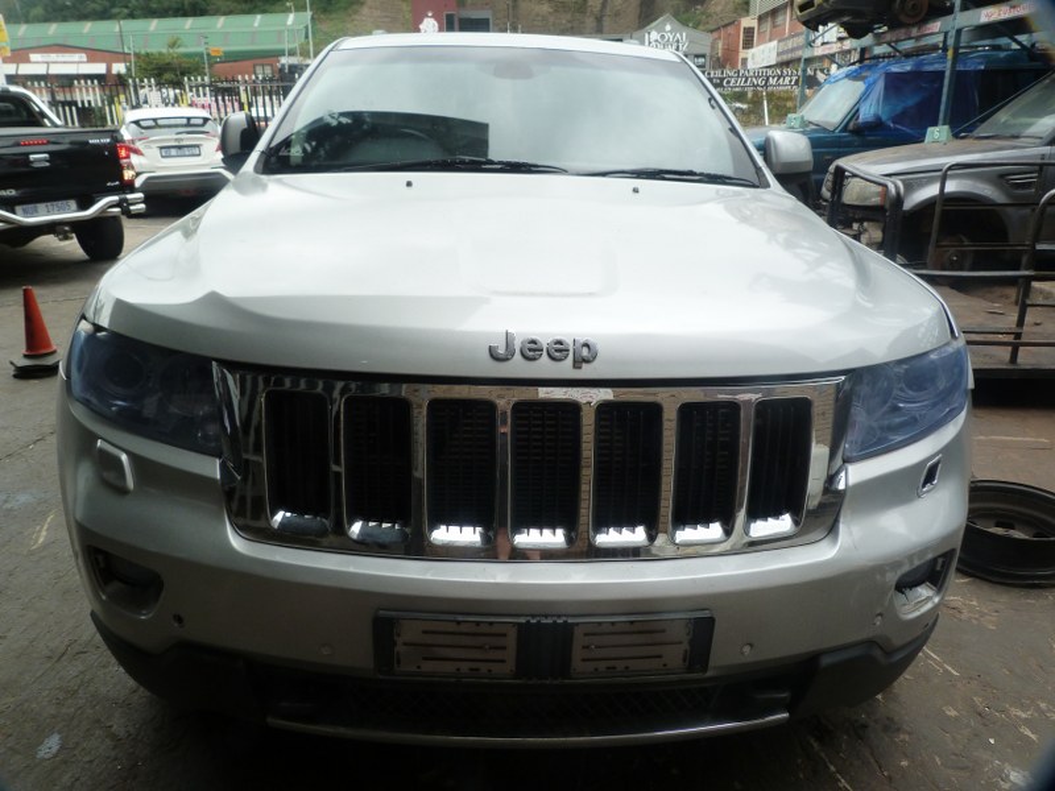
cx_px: 528
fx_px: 762
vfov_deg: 54.9
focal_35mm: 25
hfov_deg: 69.4
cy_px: 396
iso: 125
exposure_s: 1/200
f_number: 4
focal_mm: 4.5
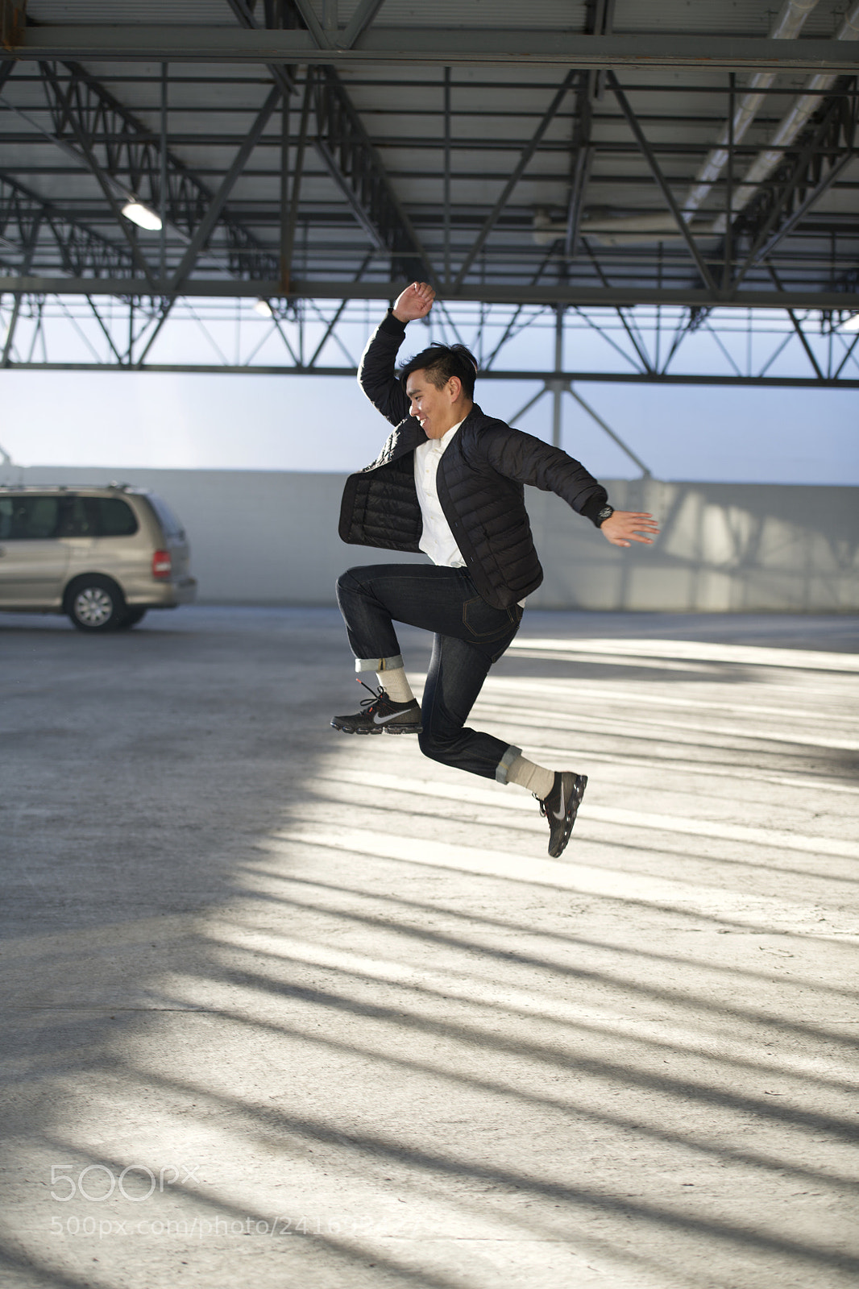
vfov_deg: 28.8
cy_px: 644
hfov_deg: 19.4
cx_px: 430
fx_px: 2506
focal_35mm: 70
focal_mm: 70
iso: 160
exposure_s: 1/200
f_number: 2.8
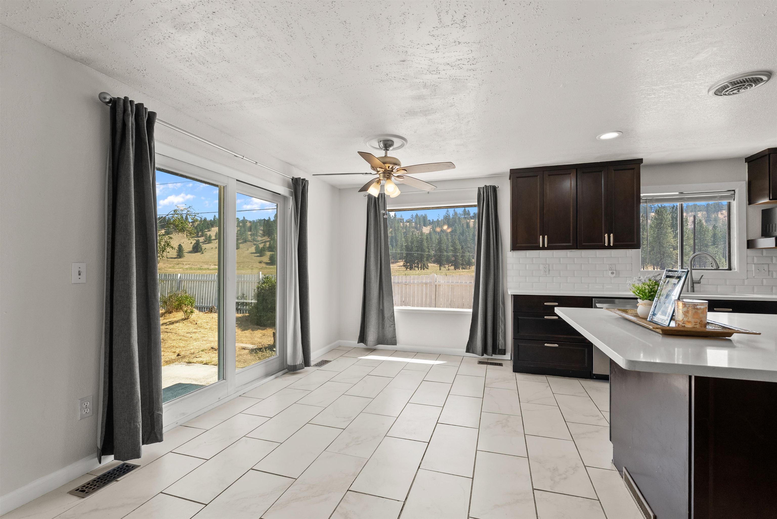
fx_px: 345
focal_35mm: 16
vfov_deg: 73.8
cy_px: 260
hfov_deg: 96.7
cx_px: 388
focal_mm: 16
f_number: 8
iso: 400
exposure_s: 1/40
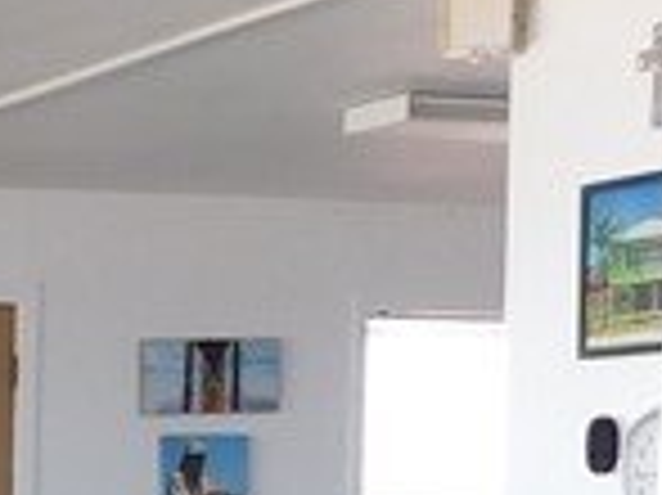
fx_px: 3057
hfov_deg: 11.5
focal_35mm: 160
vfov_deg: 8.8
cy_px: 914
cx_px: -531
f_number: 3
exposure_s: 1/30
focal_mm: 4
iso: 125
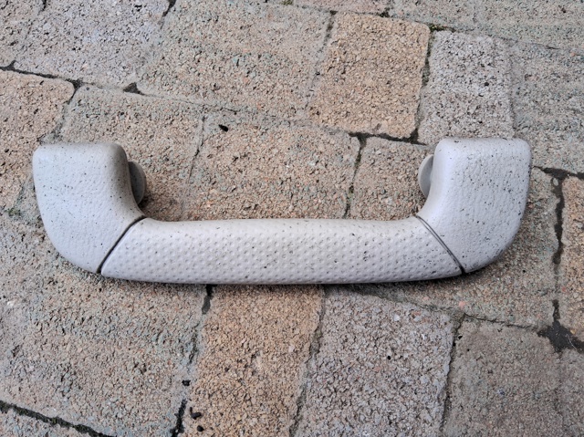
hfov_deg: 67.3
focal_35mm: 26
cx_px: 292
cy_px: 218
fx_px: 438
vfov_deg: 53.0
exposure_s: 1/120
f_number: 1.8
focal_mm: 3.98
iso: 40
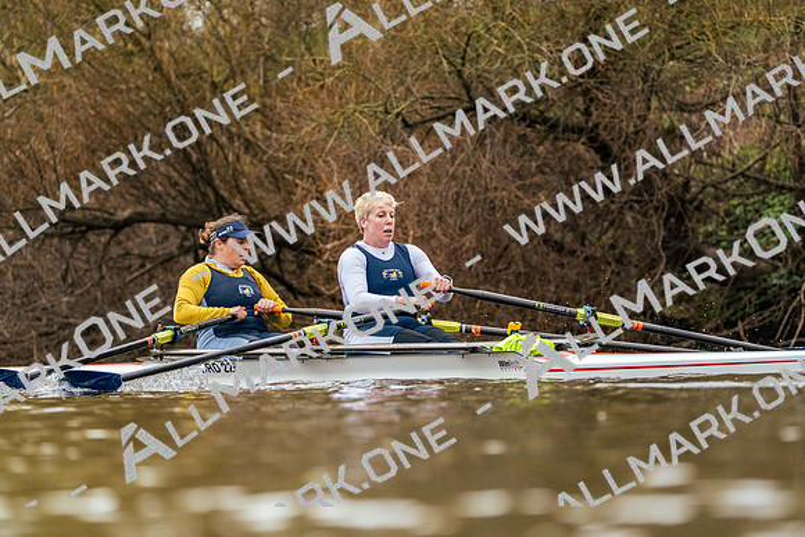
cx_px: 402
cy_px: 268
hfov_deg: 5.6
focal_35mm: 371
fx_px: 8298
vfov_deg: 3.7
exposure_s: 1/2000
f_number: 6.3
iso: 2500
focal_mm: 371
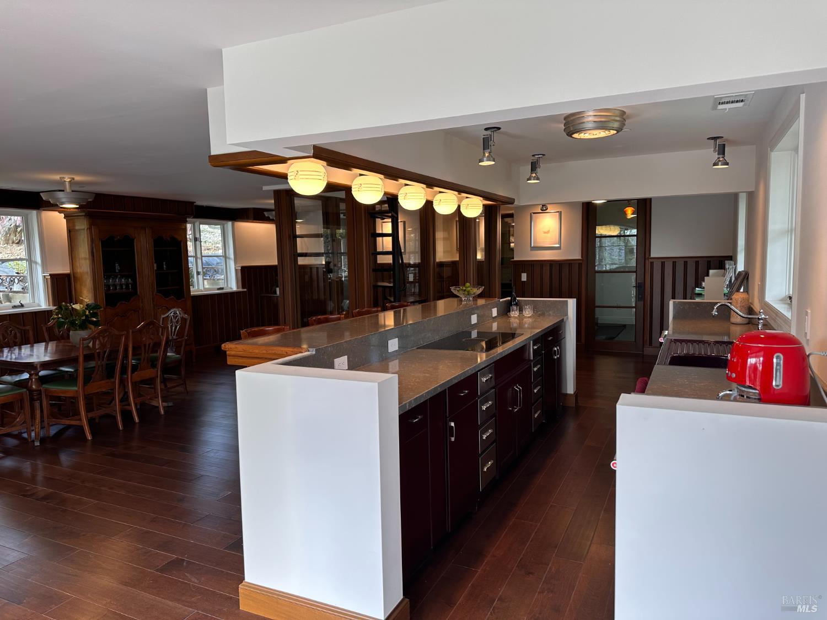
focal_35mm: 24
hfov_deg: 71.6
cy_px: 310
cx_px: 414
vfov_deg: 56.8
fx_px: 573
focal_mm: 6.86
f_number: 1.78
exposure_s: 1/122
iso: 50
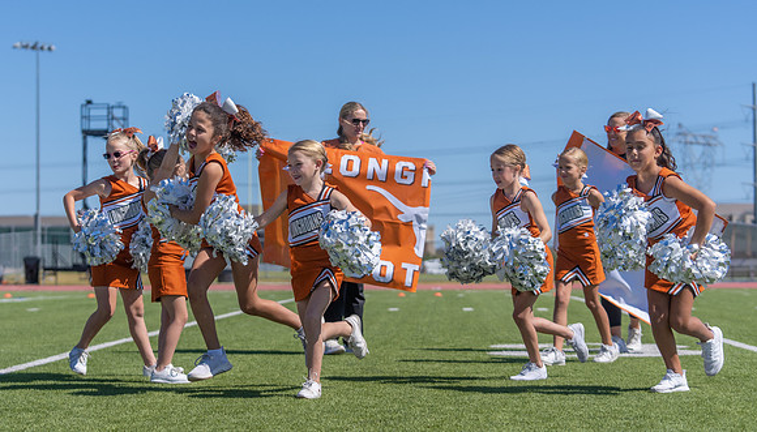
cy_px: 189
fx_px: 1769
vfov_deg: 13.9
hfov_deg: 24.1
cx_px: 312
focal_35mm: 88
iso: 125
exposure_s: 1/2500
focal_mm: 71
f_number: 3.5
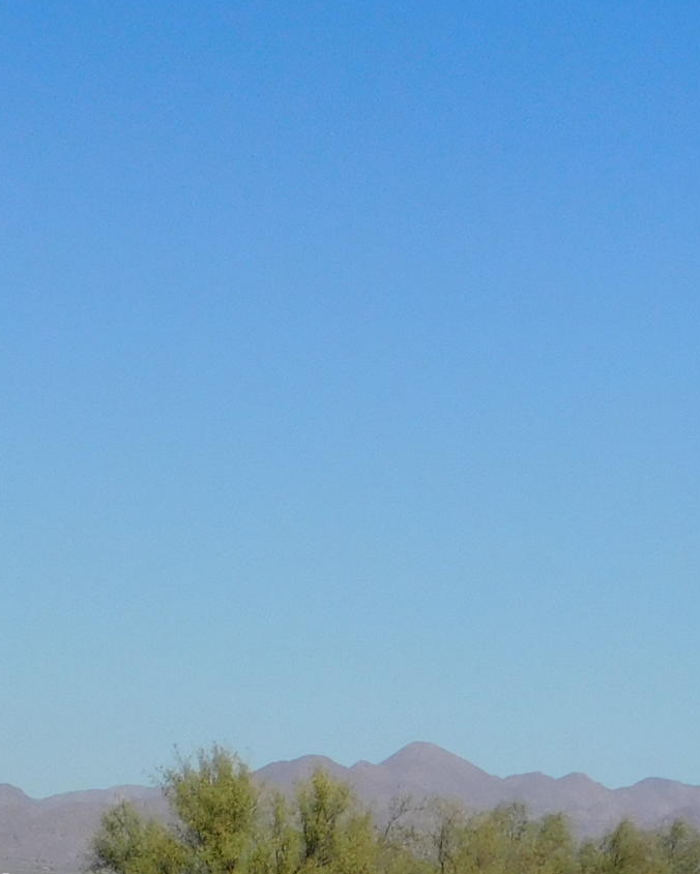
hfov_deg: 9.9
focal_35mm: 156
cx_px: 336
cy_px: 365
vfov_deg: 12.4
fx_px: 4040
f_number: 7.4
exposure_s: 1/640
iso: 125
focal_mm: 8
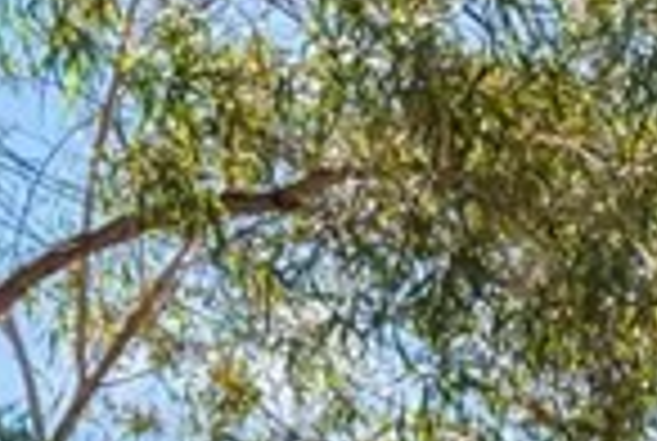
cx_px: 788
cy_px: 1177
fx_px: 2176
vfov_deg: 9.7
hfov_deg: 16.5
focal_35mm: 119
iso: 320
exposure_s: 1/8000
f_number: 8
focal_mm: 17
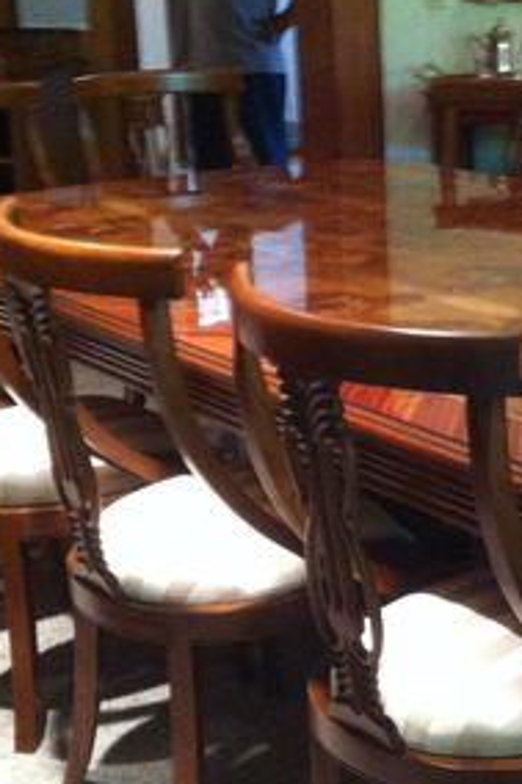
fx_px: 1786
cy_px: 447
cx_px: 541
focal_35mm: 82
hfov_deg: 16.2
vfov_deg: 24.8
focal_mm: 3.85
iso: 500
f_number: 2.8
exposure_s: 1/15
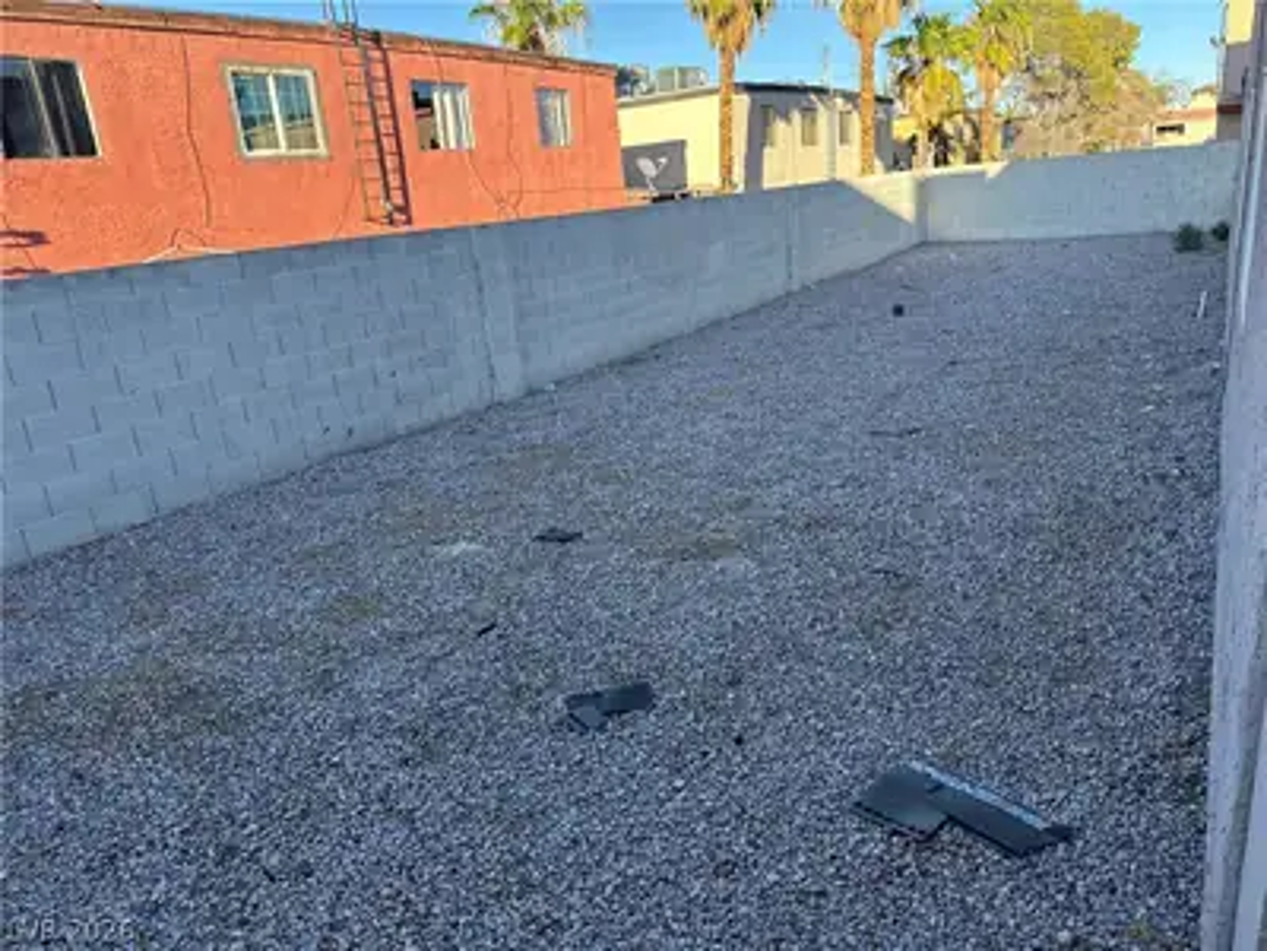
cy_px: 476
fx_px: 878
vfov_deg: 56.8
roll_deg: +5.2
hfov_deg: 71.6
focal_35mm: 24
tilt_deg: -18.2
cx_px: 634
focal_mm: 6.76
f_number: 1.78
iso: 80
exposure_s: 1/900
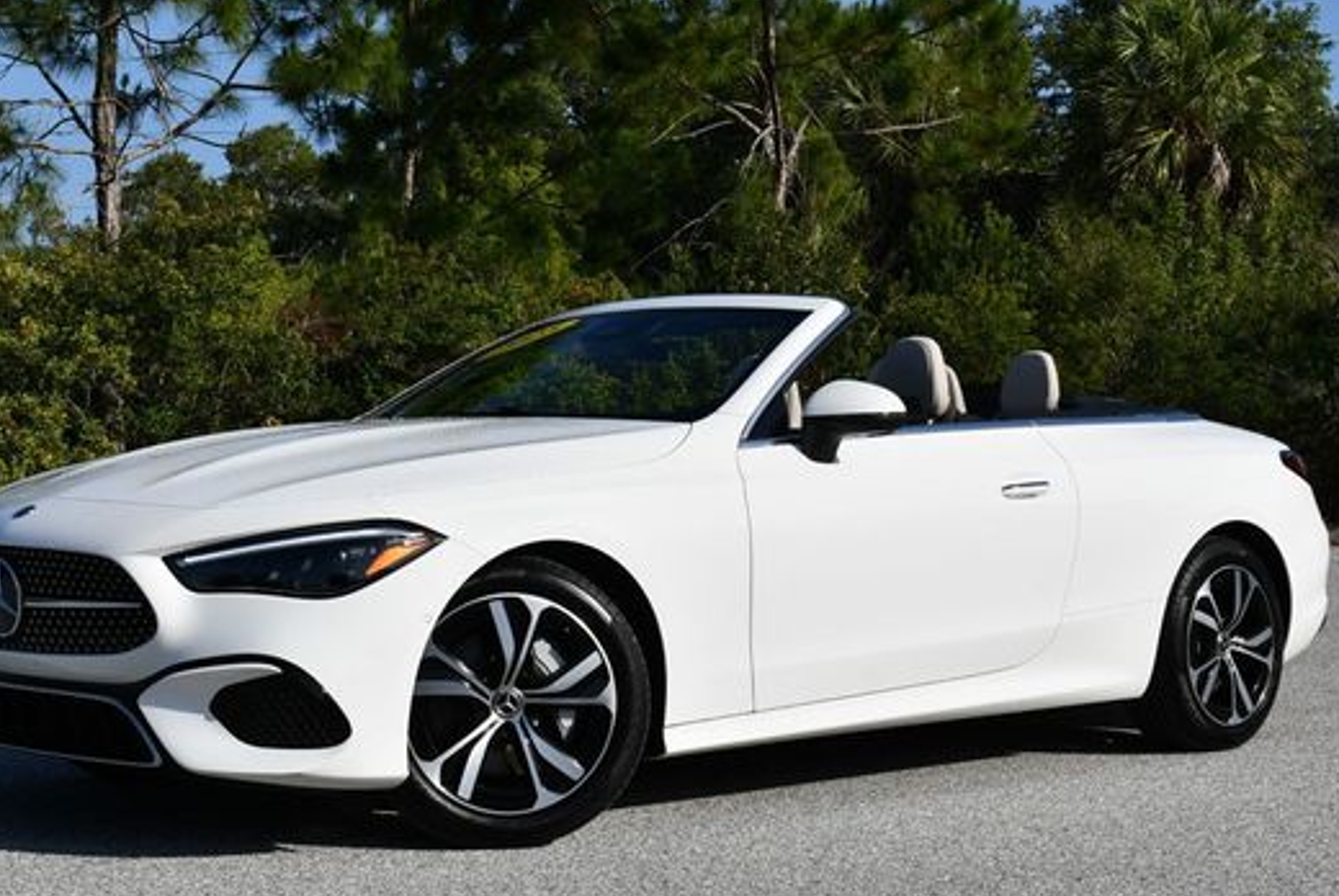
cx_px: 610
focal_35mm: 64
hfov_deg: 31.4
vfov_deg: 21.3
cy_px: 391
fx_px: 2383
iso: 100
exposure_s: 1/320
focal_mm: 26
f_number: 9
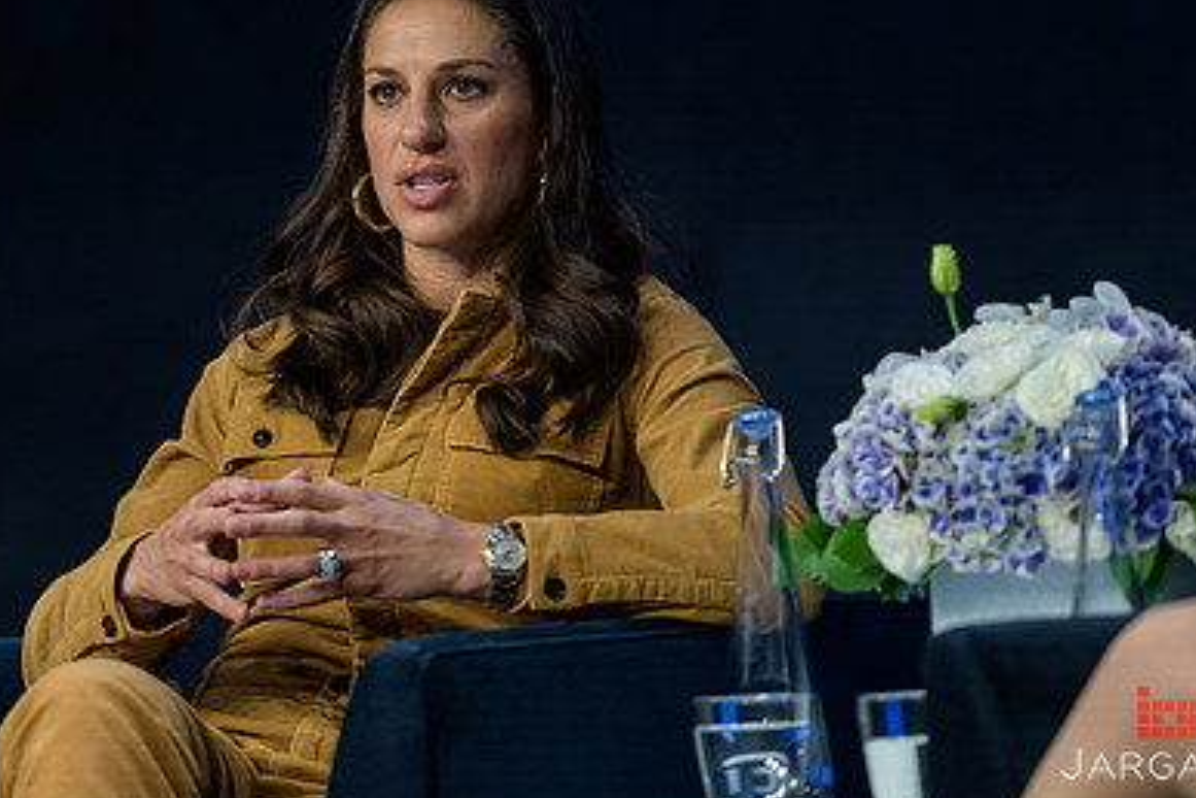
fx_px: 9700
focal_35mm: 292
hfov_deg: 7.1
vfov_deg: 4.7
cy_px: 249
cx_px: 460
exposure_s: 1/250
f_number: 3.2
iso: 1600
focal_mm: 195
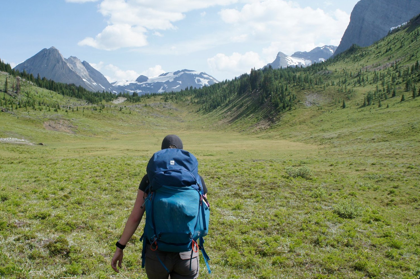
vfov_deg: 36.0
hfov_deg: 51.9
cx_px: 164
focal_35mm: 37
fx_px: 427
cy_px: 105
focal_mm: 19
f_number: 8
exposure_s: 1/400
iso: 200
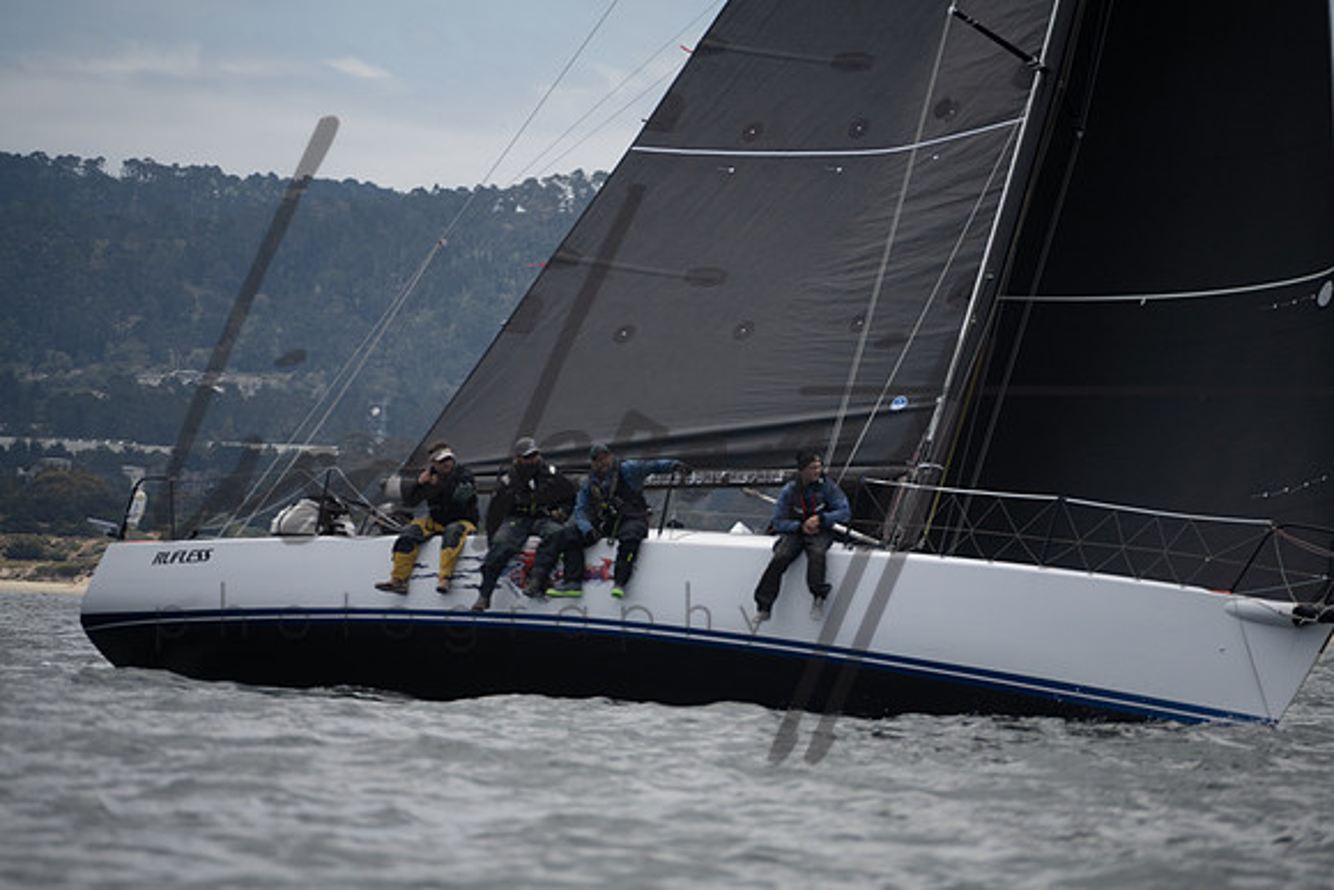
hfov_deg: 5.2
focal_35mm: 400
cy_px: 445
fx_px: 14825
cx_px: 667
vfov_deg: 3.4
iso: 500
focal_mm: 400
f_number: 8
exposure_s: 1/1600
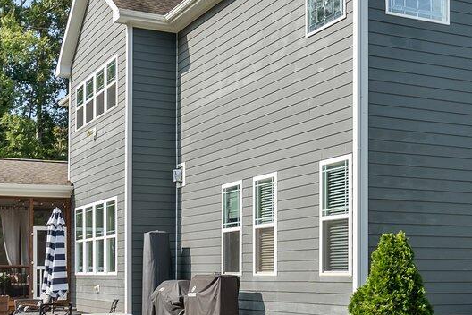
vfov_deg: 21.5
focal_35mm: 62
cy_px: 275
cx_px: 277
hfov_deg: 32.3
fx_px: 813
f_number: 5.6
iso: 100
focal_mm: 16
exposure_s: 1/90
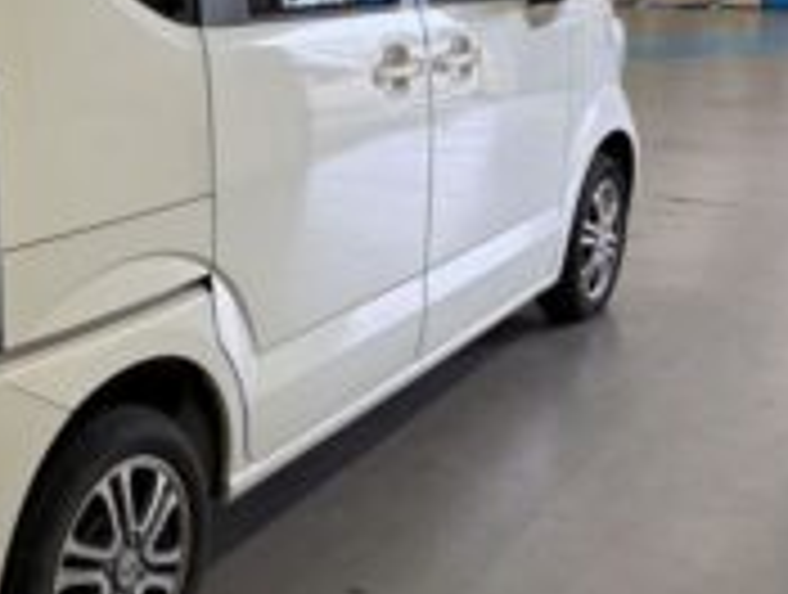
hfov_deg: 34.3
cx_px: 50
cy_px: 178
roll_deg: +3.2
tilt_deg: -12.4
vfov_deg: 27.9
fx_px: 1186
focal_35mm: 52
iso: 50
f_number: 1.6
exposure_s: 1/100
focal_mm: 5.96
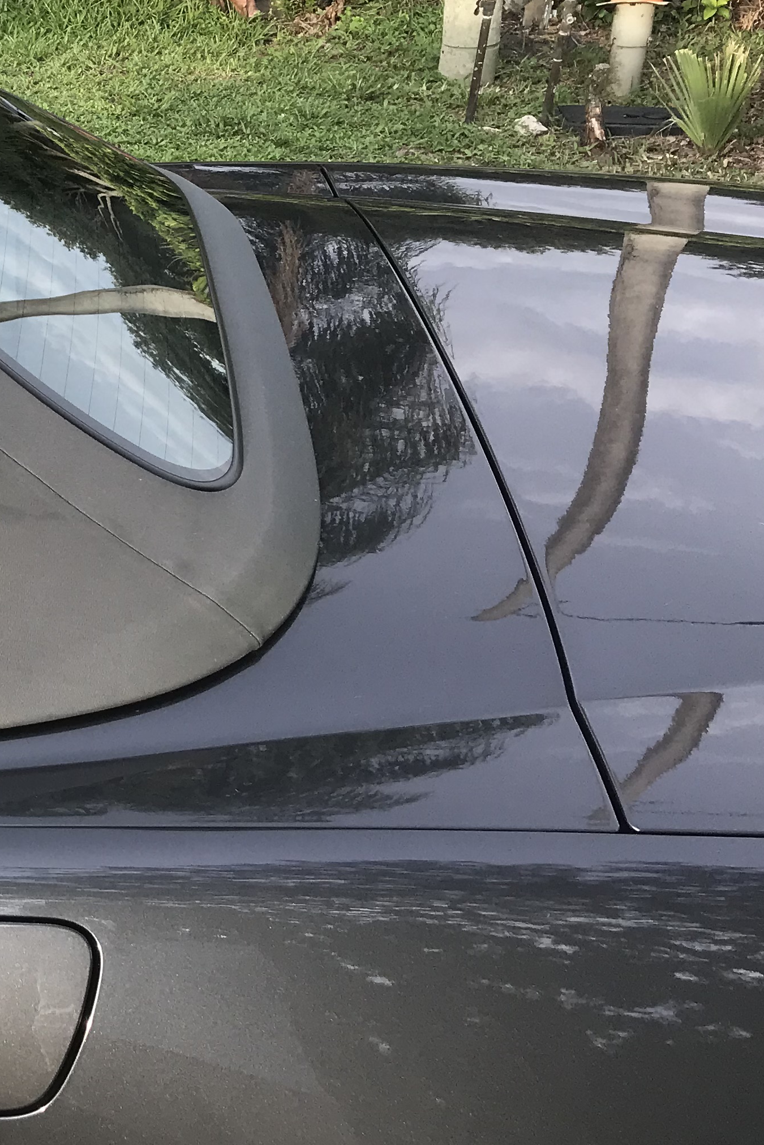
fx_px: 1846
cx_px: -351
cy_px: 447
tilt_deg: -23.8
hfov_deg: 20.4
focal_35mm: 58
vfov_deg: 34.3
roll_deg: +2.6
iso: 20
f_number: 1.8
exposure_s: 1/368
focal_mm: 3.99
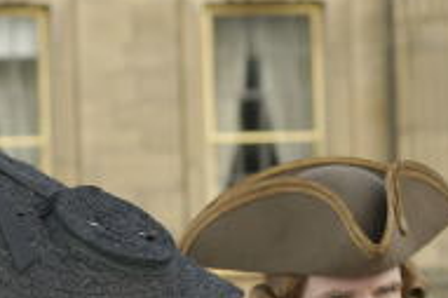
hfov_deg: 5.1
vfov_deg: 3.4
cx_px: 544
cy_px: 455
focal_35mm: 401
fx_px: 4980
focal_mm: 85
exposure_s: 1/250
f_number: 5.6
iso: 200
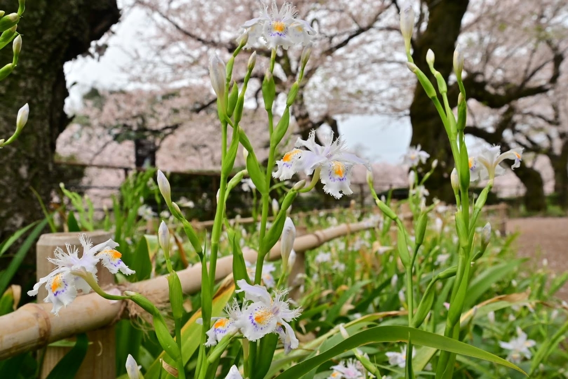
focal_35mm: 30
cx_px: 284
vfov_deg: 43.6
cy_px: 190
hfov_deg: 61.9
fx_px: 473
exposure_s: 1/25
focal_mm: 30
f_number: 13
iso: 640
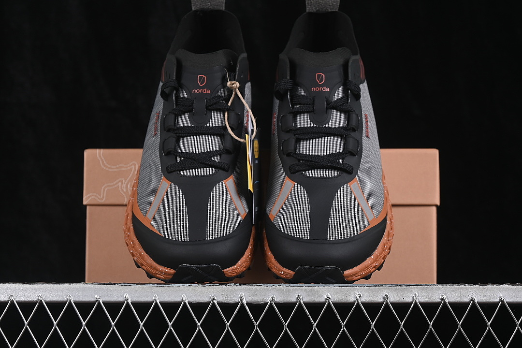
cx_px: 261
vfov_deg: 18.2
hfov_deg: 27.0
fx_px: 1087
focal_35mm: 75
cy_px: 174
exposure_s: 1/60
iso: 160
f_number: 6.3
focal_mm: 50
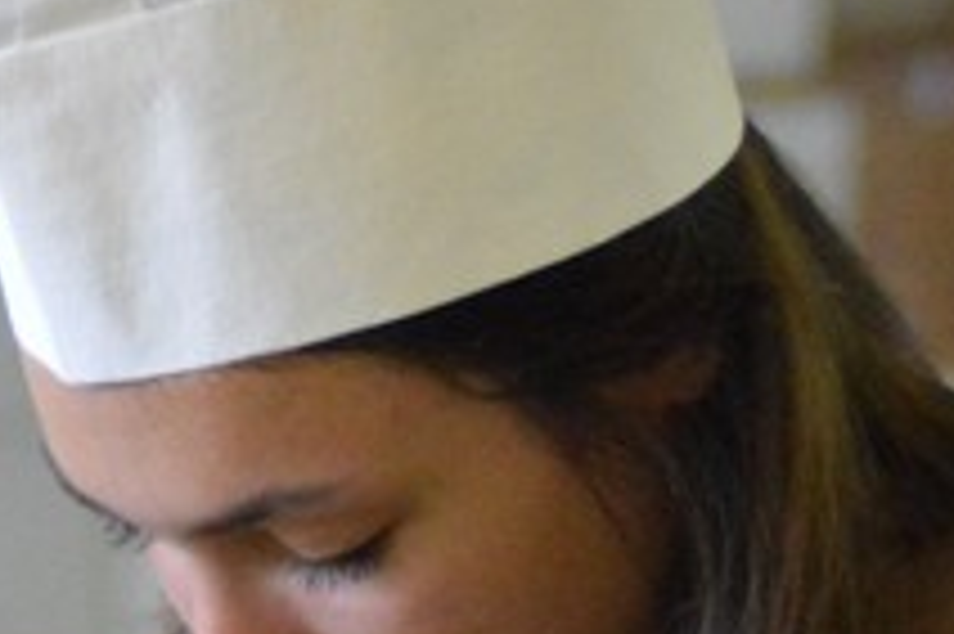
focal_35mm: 508
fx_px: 13451
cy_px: 713
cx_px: 554
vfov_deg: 2.7
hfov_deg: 4.1
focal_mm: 70
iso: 3200
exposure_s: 1/250
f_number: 4
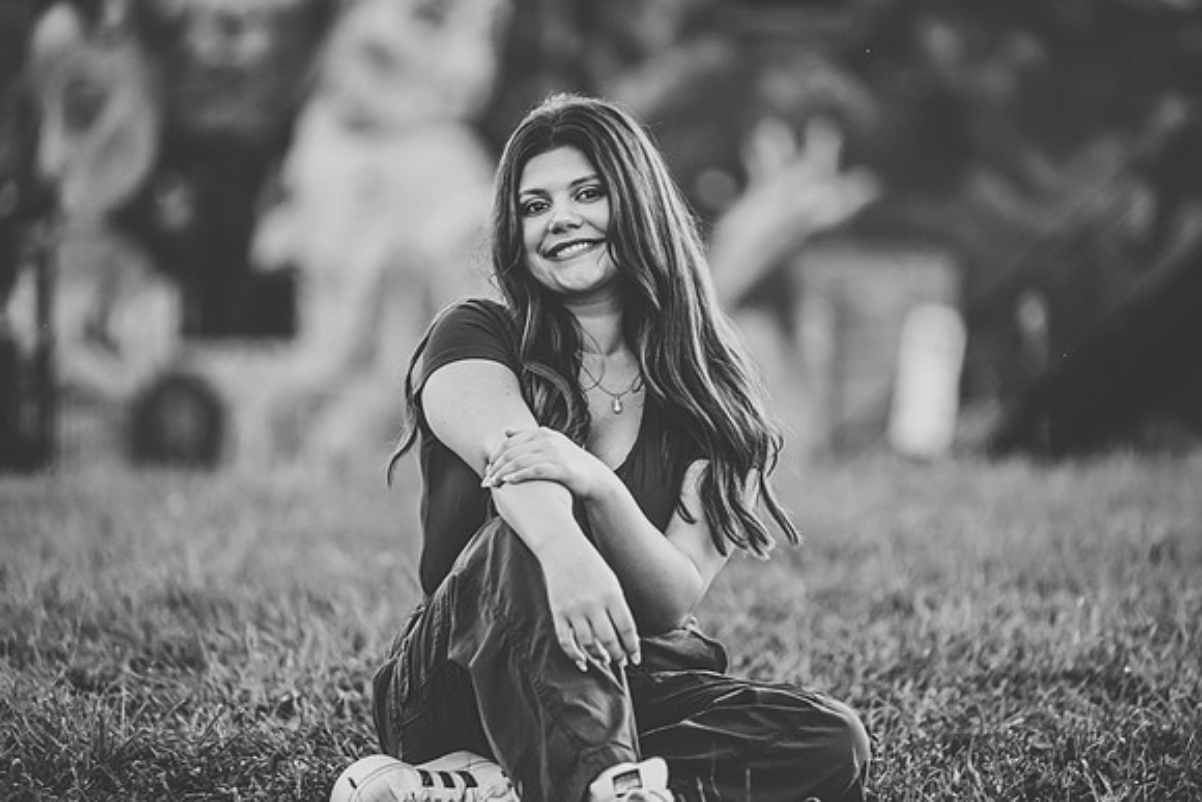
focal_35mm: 175
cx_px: 601
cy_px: 401
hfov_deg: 11.7
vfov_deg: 7.9
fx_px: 5844
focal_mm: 175
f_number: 2.8
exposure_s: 1/125
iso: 640
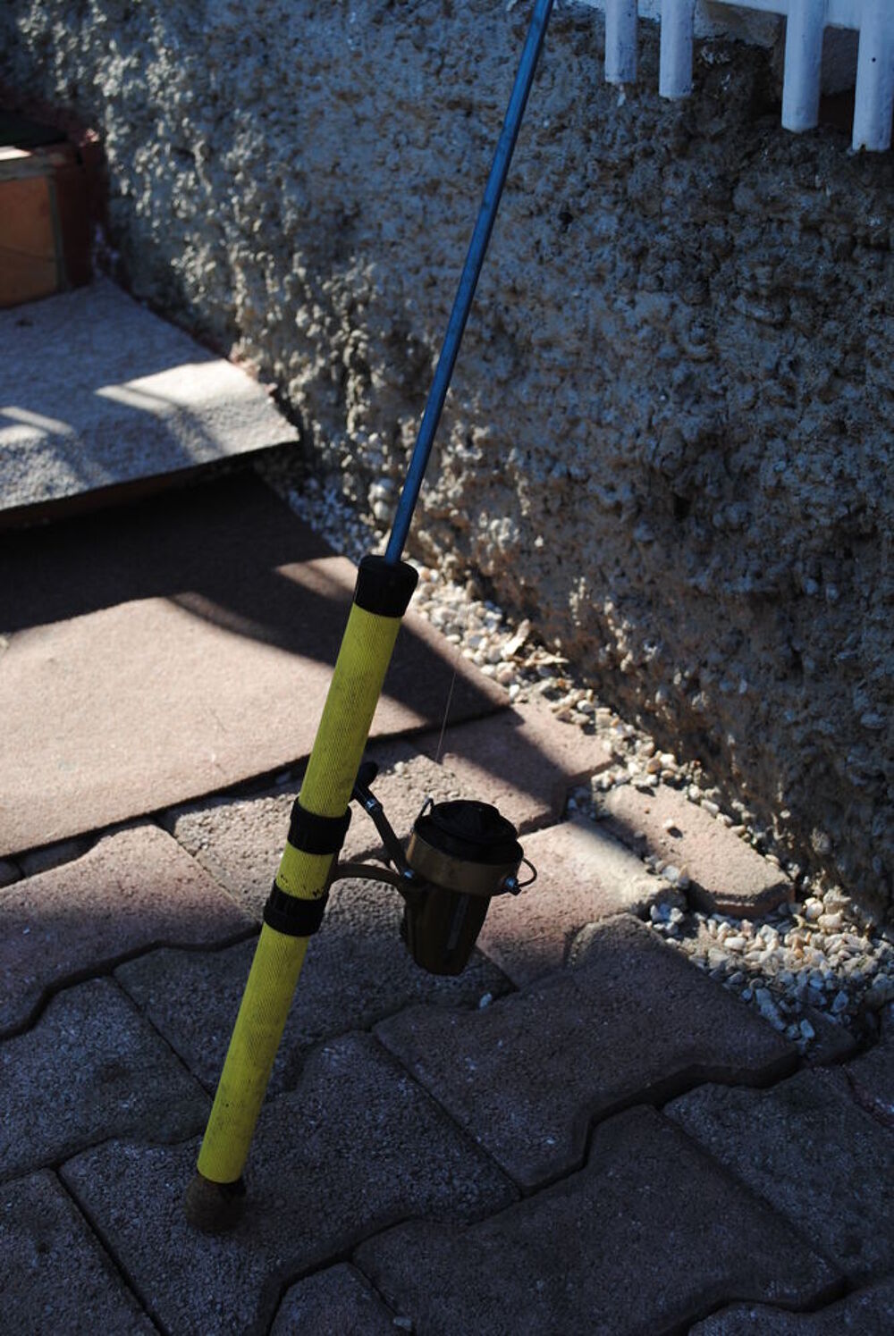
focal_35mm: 48
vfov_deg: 41.1
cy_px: 668
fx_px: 1784
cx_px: 447
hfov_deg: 28.1
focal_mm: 32
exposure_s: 1/125
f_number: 5.6
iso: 110
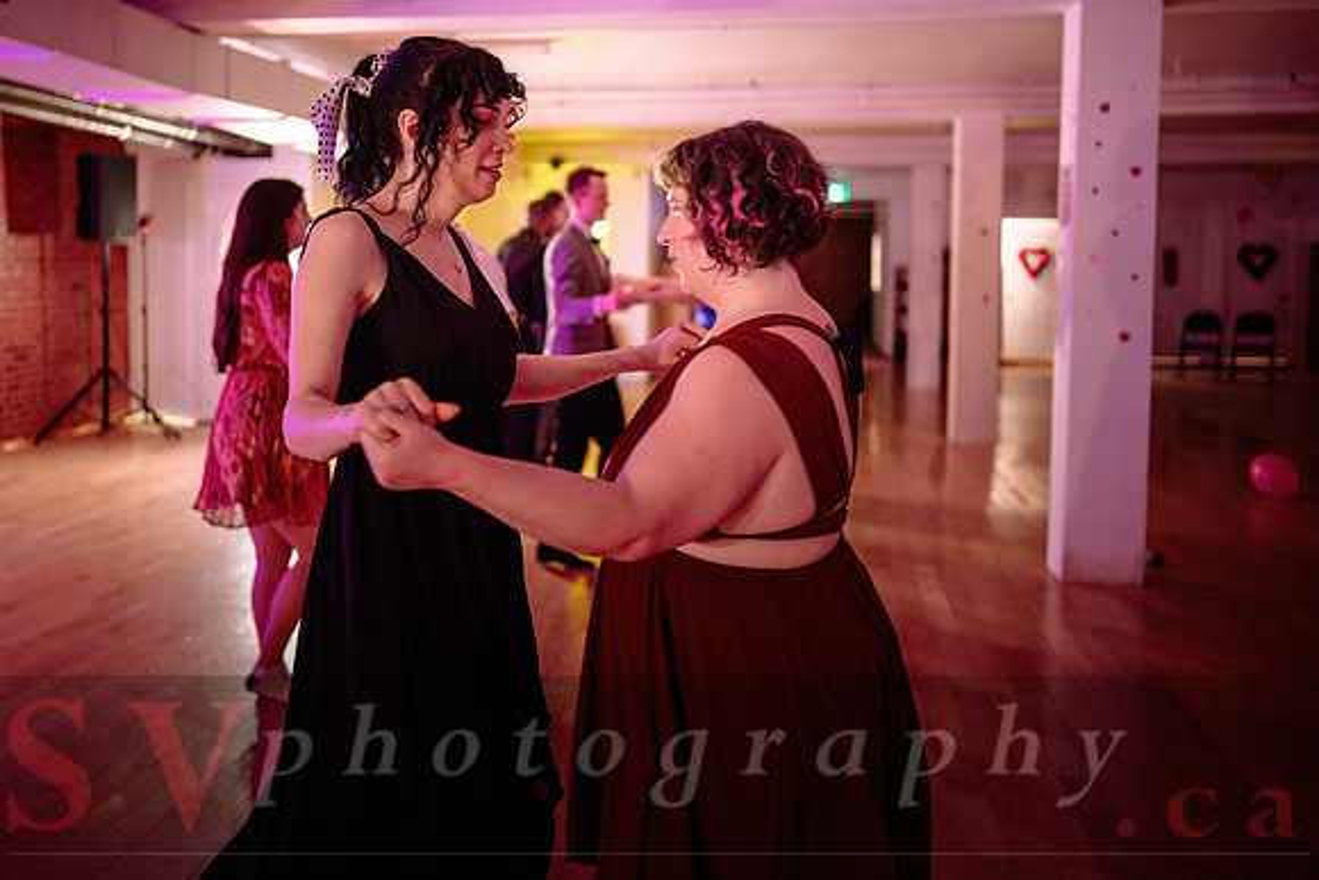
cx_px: 586
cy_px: 352
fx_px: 1274
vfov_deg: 38.0
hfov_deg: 54.6
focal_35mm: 35
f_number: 1.4
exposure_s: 1/250
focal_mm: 28
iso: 2500
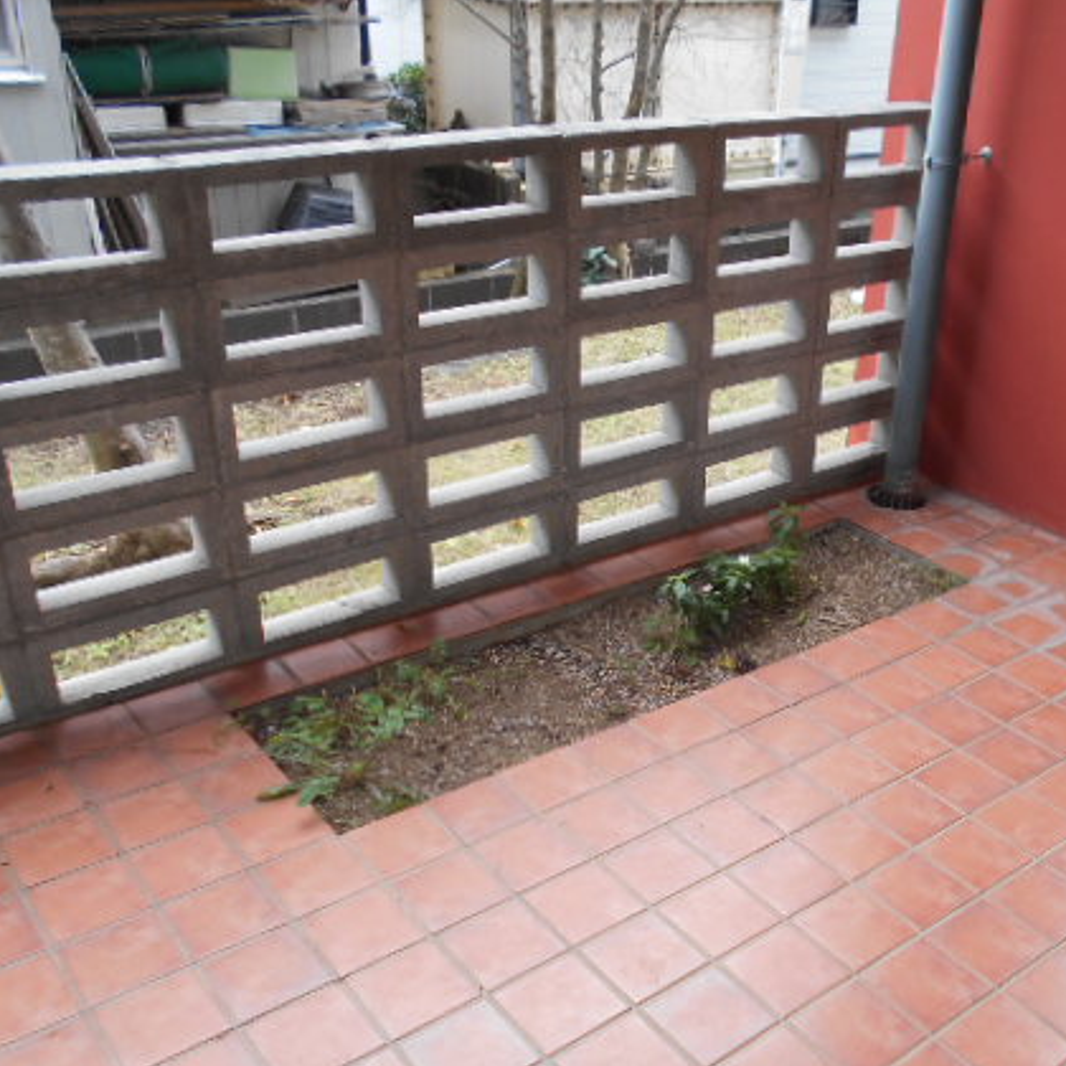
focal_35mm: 35
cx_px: 728
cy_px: 604
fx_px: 1219
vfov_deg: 47.1
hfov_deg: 46.3
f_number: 3.2
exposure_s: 1/40
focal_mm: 4.6
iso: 80
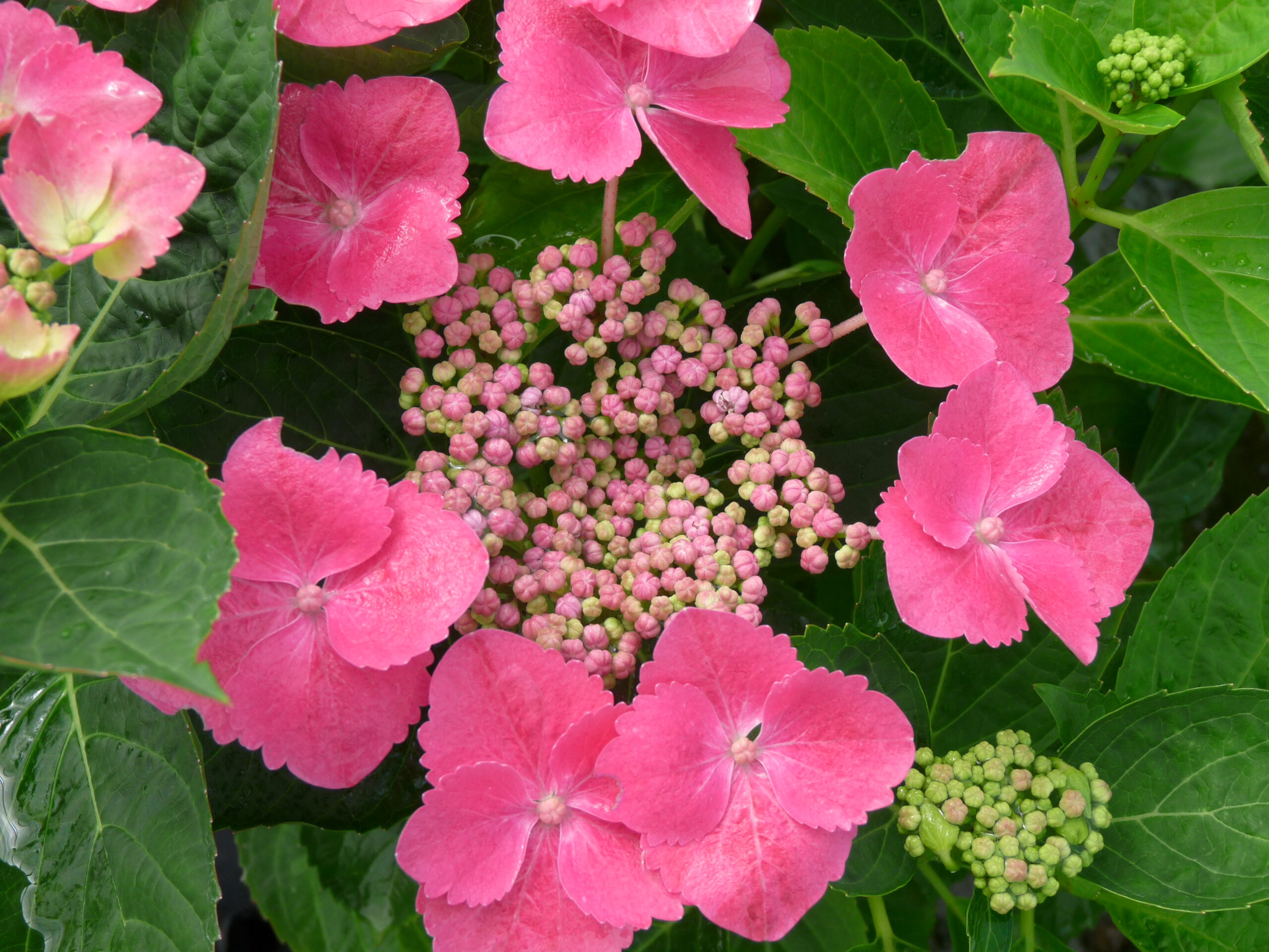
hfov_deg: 31.7
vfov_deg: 24.0
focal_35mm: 61
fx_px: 2236
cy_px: 476
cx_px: 634
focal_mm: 10.8
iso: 100
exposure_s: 1/320
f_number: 3.2
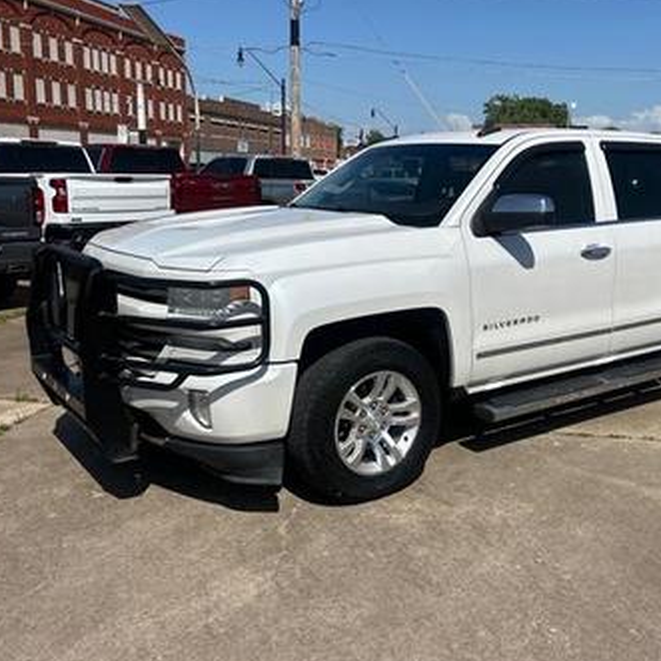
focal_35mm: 35
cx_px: 413
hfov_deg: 46.8
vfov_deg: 47.2
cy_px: 302
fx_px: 756
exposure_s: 1/9434
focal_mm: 5.7
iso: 50
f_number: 1.5
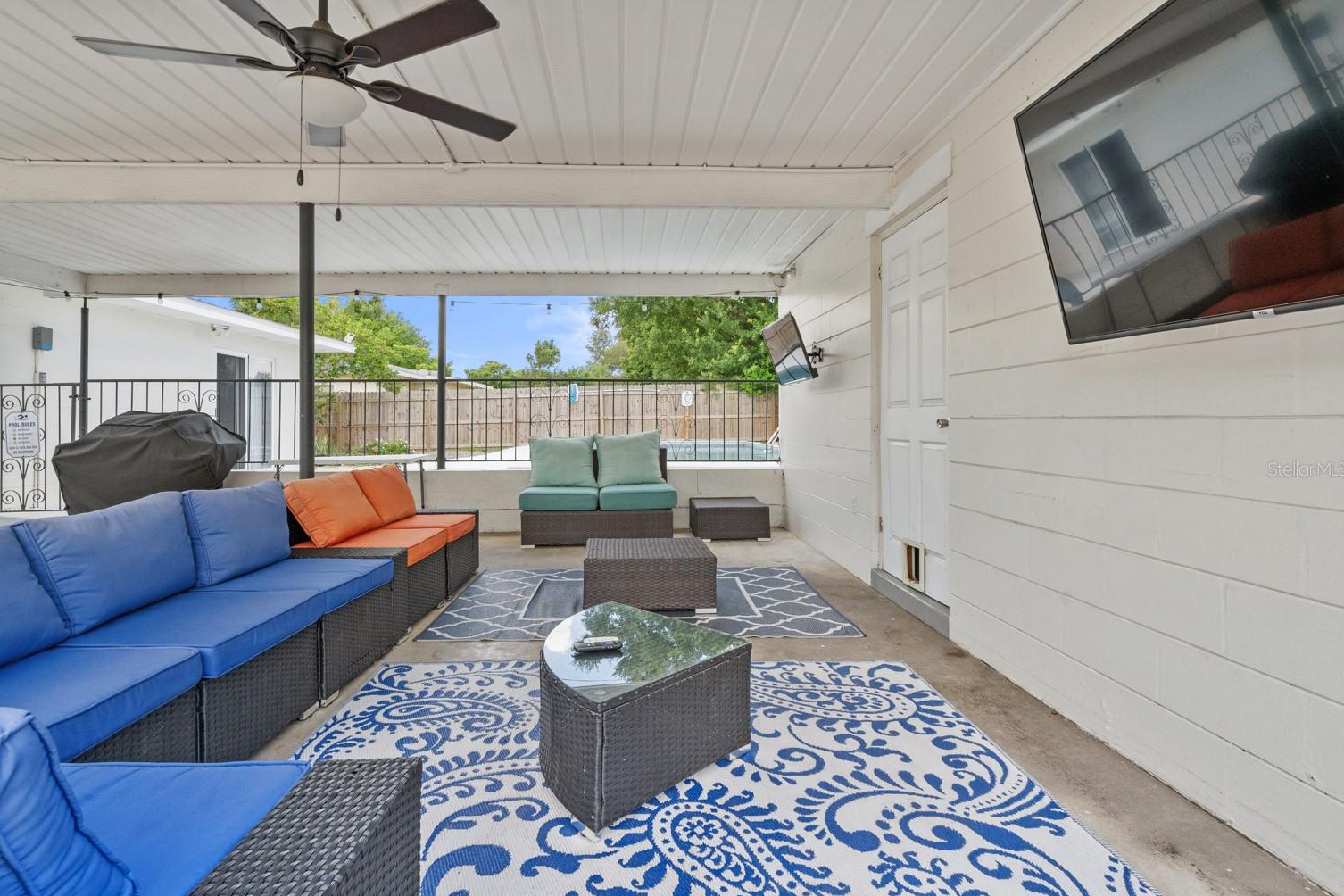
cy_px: 469
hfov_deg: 93.2
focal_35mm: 17
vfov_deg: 70.4
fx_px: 635
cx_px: 638
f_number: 9
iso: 800
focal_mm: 16
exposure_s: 1/200
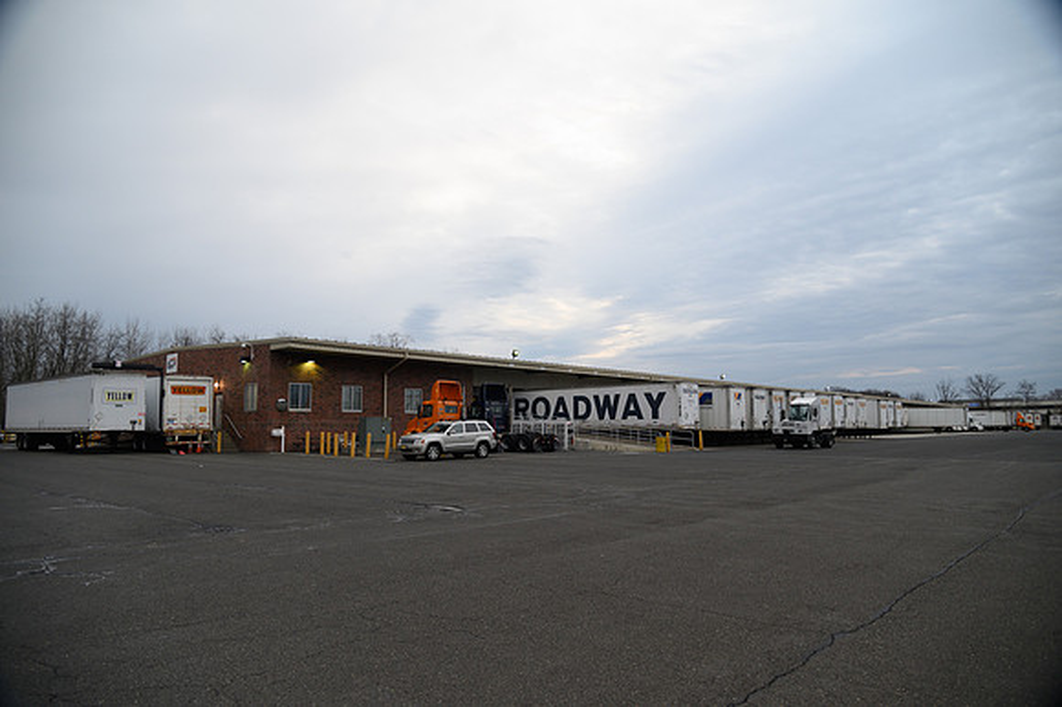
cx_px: 531
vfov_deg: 53.1
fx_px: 708
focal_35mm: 24
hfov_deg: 73.8
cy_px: 354
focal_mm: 24
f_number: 4
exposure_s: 1/80
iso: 400
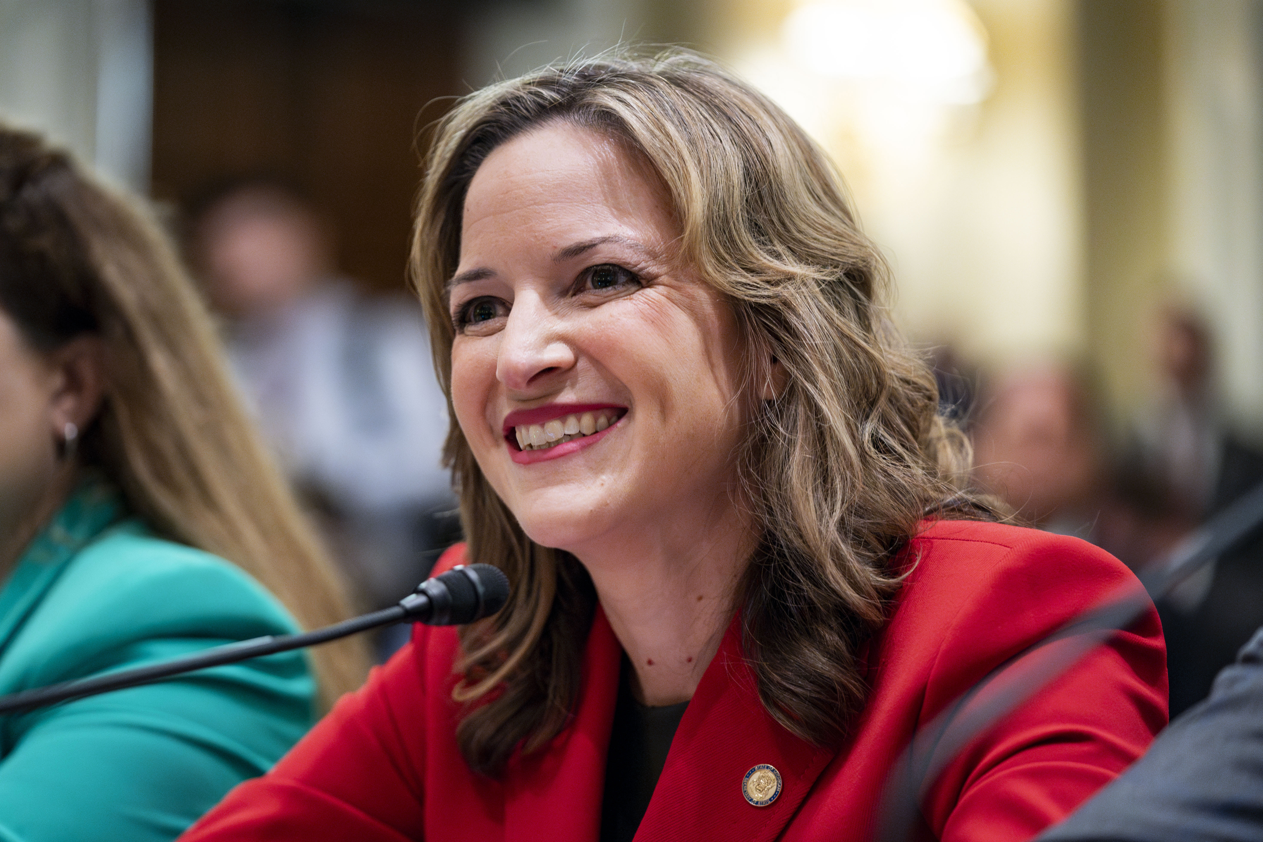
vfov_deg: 12.2
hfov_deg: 18.3
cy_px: 421
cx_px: 632
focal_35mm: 112
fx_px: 3929
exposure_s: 1/320
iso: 10000
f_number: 2.8
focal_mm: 112
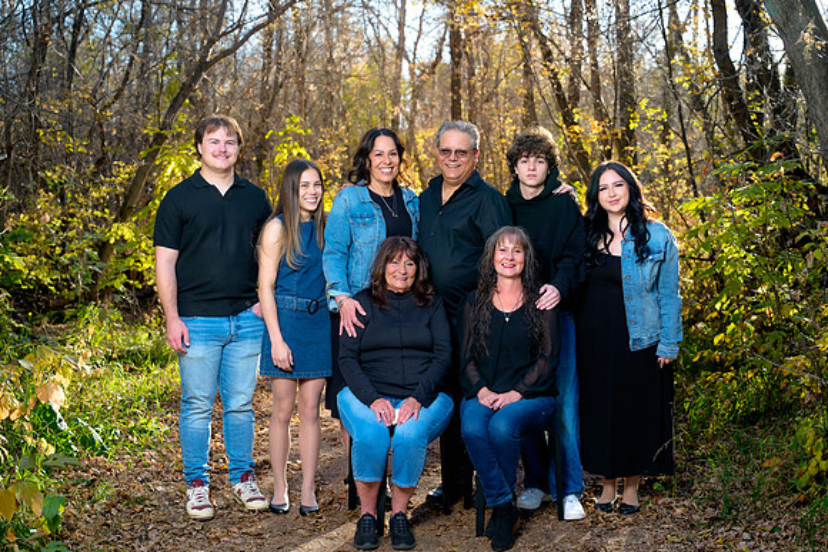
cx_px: 414
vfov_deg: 27.0
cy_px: 276
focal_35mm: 50
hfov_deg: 39.6
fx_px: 1150
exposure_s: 1/160
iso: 640
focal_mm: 50
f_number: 4
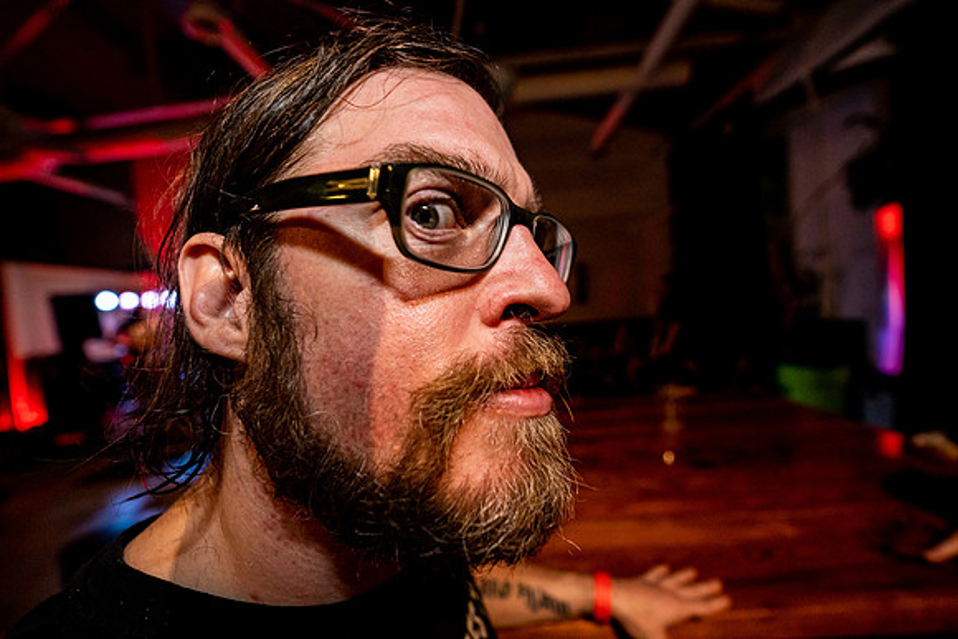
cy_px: 320
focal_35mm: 14
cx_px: 479
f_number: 3.2
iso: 2000
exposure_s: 1/100
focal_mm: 14
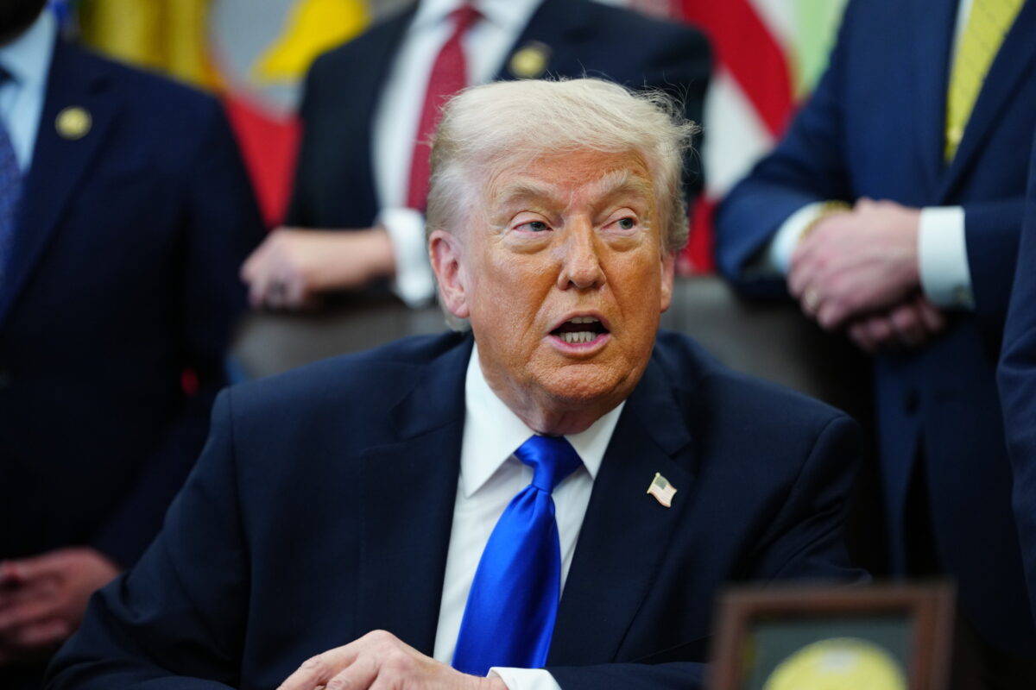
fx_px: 4316
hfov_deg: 13.7
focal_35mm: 150
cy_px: 345
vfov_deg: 9.1
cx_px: 518
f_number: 2
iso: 2000
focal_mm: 150
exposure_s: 1/250
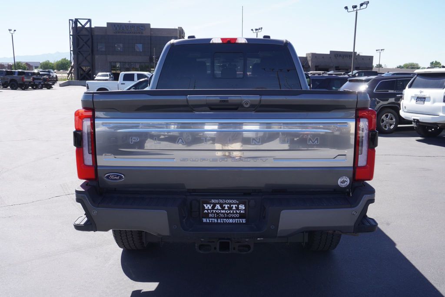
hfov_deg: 59.5
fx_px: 390
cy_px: 148
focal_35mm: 32
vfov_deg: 41.8
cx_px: 222
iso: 100
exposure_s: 1/160
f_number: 6.3
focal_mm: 21
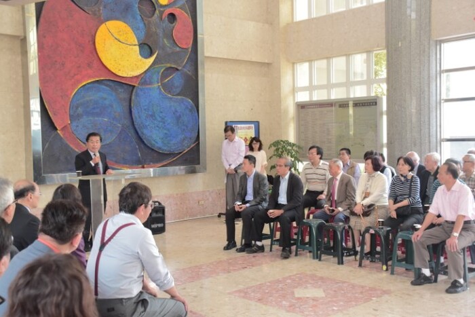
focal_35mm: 40
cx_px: 238
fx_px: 534
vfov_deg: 33.0
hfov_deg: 47.9
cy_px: 158
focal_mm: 27
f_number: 5
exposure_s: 1/30
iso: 640
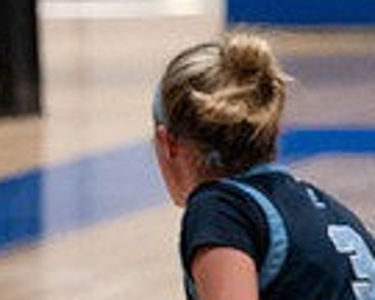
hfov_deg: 2.8
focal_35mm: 695
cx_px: -434
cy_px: 270
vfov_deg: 2.2
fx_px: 7713
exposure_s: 1/1000
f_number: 2.8
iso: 3200
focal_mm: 125
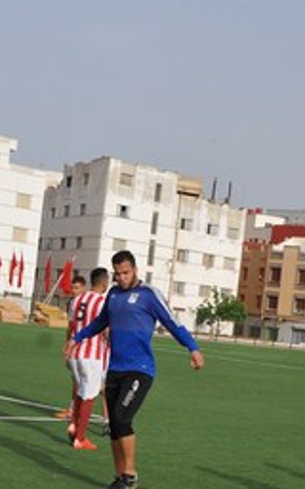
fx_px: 1320
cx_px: 130
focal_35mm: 99
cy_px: 332
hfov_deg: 13.2
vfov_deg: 20.9
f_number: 10
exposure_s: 1/400
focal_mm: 26
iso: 200
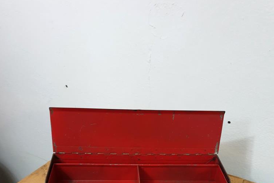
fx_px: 282
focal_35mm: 37
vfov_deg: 32.8
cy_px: 186
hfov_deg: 51.9
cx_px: 140
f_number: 1.5
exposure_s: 1/50
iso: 250
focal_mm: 4.3
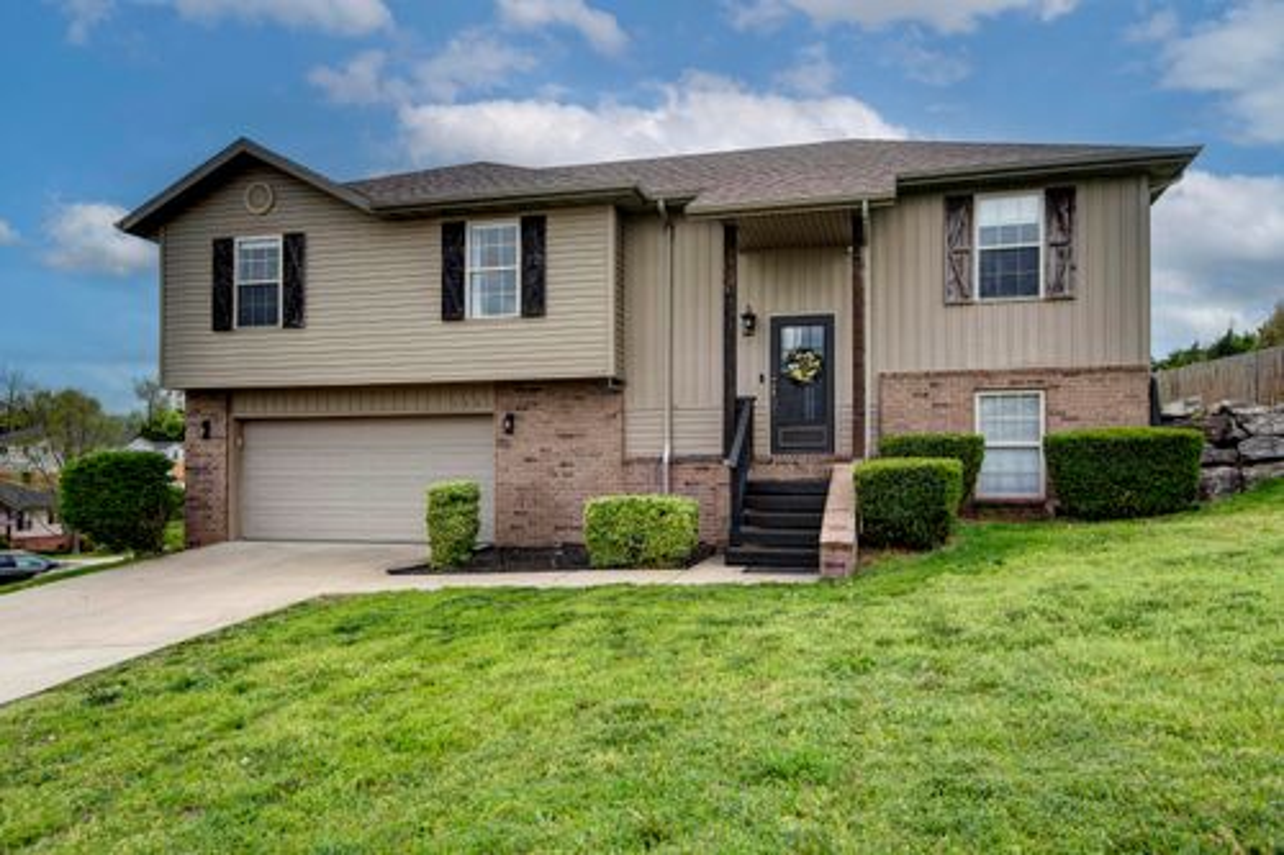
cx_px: 642
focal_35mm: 24
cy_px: 428
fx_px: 856
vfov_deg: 53.1
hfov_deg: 73.8
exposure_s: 1/500
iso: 100
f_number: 6.3
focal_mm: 24
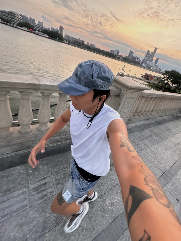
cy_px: 120
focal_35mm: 14
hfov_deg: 85.7
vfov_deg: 102.1
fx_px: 98
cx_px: 90
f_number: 2.2
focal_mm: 2.22
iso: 125
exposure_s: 1/99
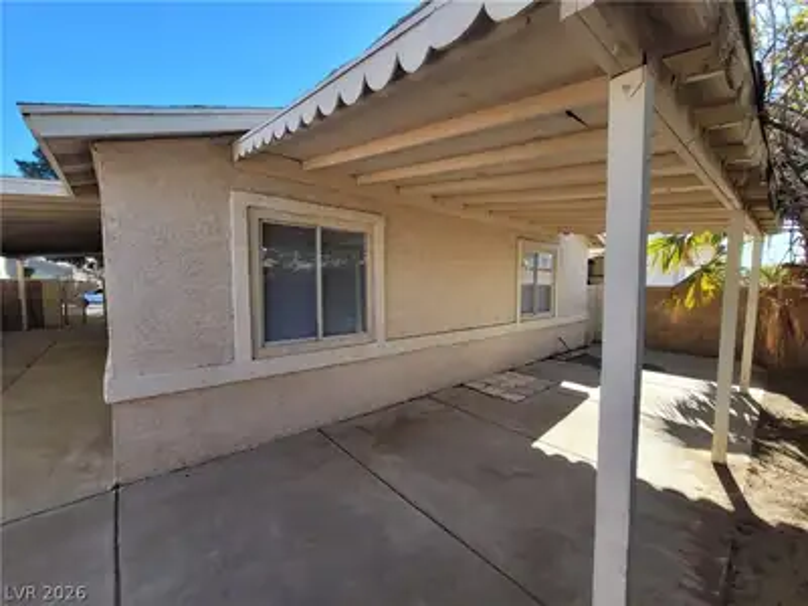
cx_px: 404
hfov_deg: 106.2
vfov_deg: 89.9
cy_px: 303
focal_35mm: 13
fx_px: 303
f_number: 2.2
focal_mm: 2.2
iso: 64
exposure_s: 1/545
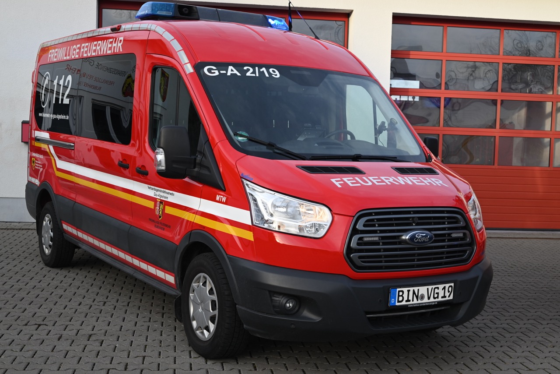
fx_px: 778
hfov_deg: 39.6
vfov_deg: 27.0
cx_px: 280
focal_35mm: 50
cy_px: 187
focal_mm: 50
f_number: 6.3
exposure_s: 1/250
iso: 320
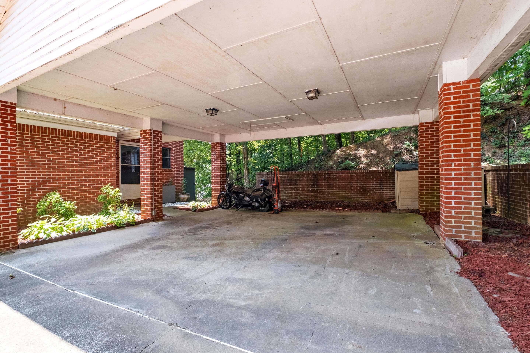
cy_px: 179
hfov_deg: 96.6
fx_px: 236
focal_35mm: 16
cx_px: 250
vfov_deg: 73.7
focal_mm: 10
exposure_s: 1/20
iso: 640
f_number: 7.1
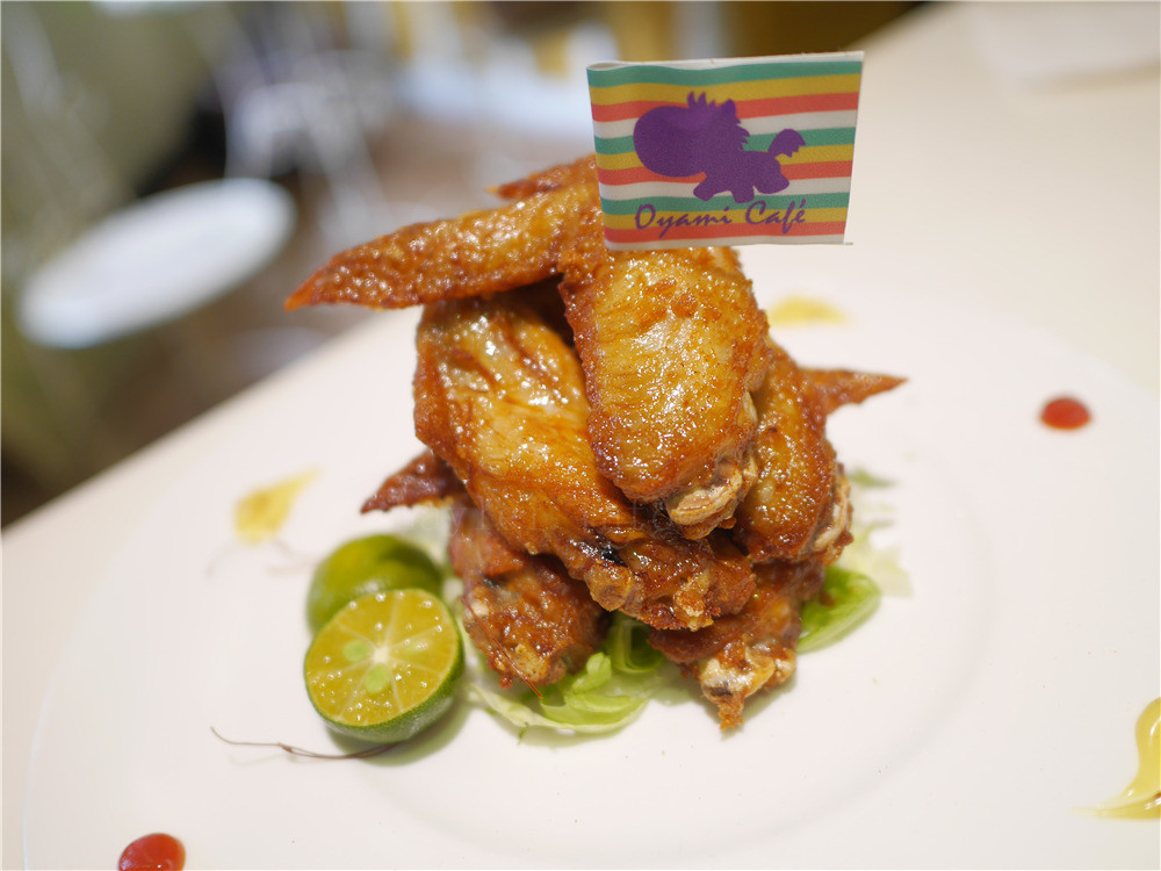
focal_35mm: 30
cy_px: 436
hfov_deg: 60.0
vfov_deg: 46.8
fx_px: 1006
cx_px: 580
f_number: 1.7
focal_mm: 15
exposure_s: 1/60
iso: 200
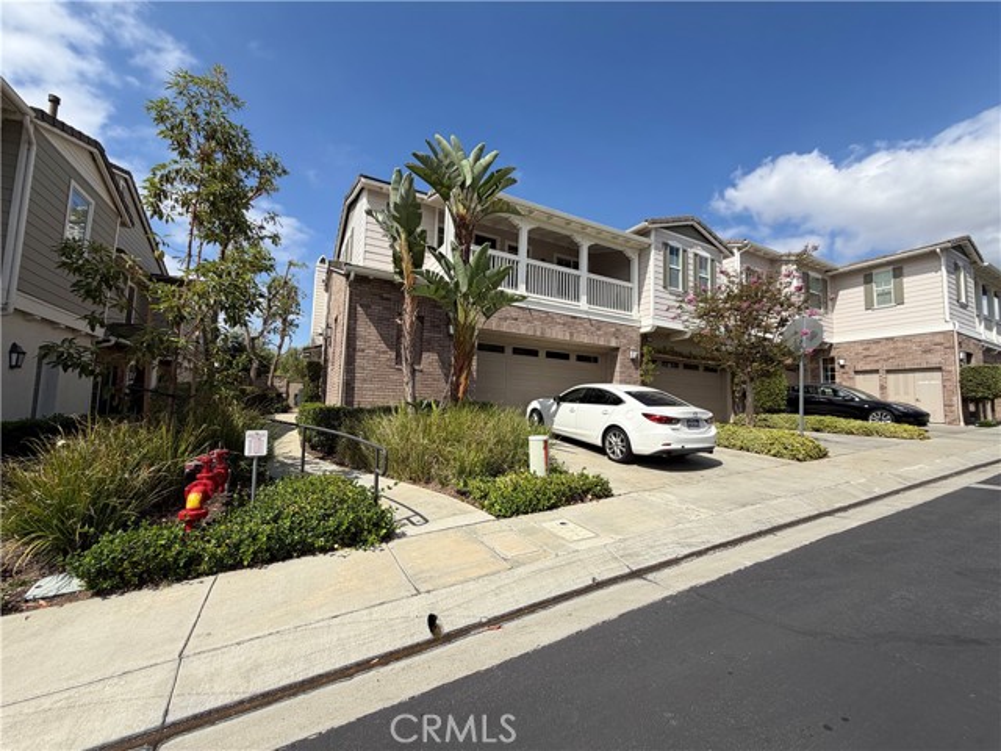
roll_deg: -1.7
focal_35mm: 14
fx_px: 405
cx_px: 500
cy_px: 376
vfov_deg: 85.7
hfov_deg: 102.1
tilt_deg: +5.2
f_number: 2.2
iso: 20
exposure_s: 1/1068
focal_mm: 2.22
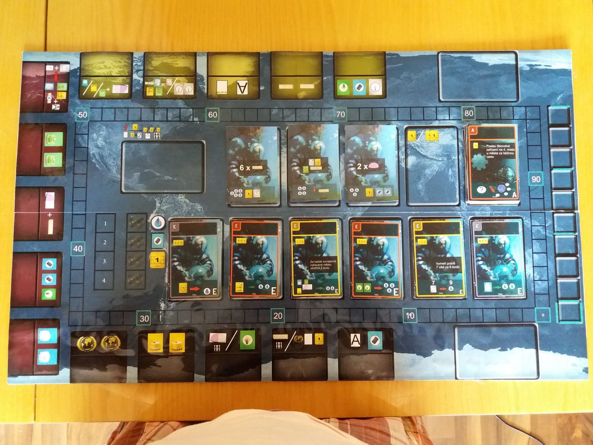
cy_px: 222
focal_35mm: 28
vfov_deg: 49.7
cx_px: 296
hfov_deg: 63.4
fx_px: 480
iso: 500
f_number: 1.9
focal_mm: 3.7
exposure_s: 1/17
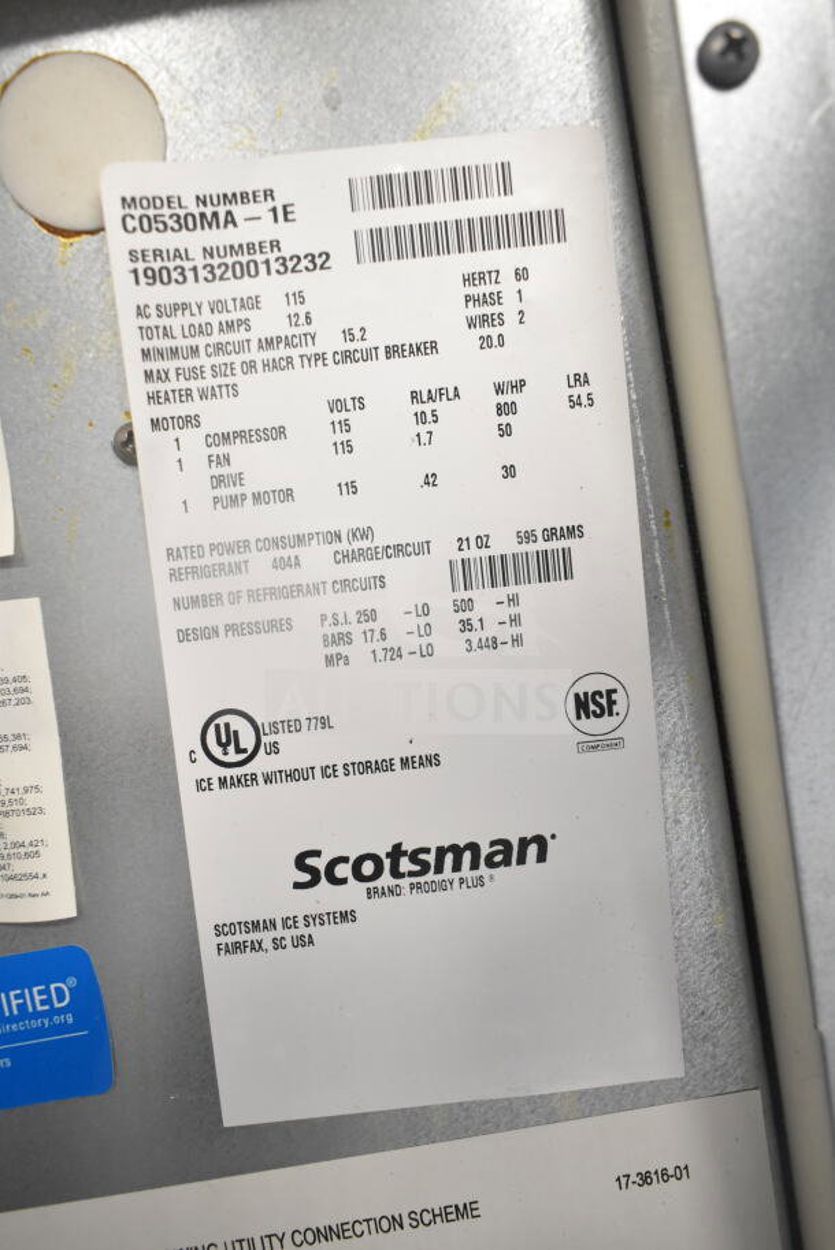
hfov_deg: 43.6
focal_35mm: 30
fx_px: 1043
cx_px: 418
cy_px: 625
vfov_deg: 61.9
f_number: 4.5
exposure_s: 1/80
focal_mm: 20
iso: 1600
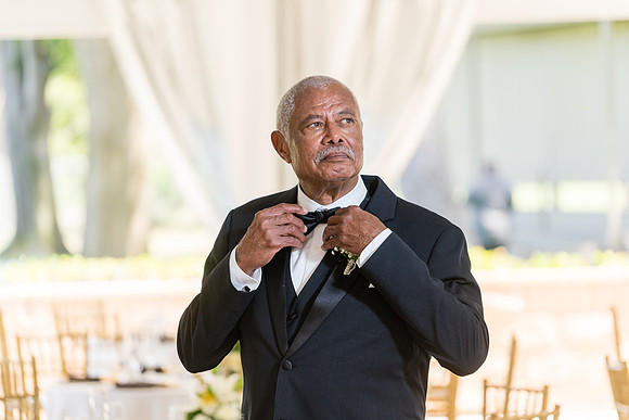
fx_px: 3495
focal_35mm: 200
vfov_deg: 6.9
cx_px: 314
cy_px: 210
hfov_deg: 10.3
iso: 400
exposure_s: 1/250
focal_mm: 200
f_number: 4
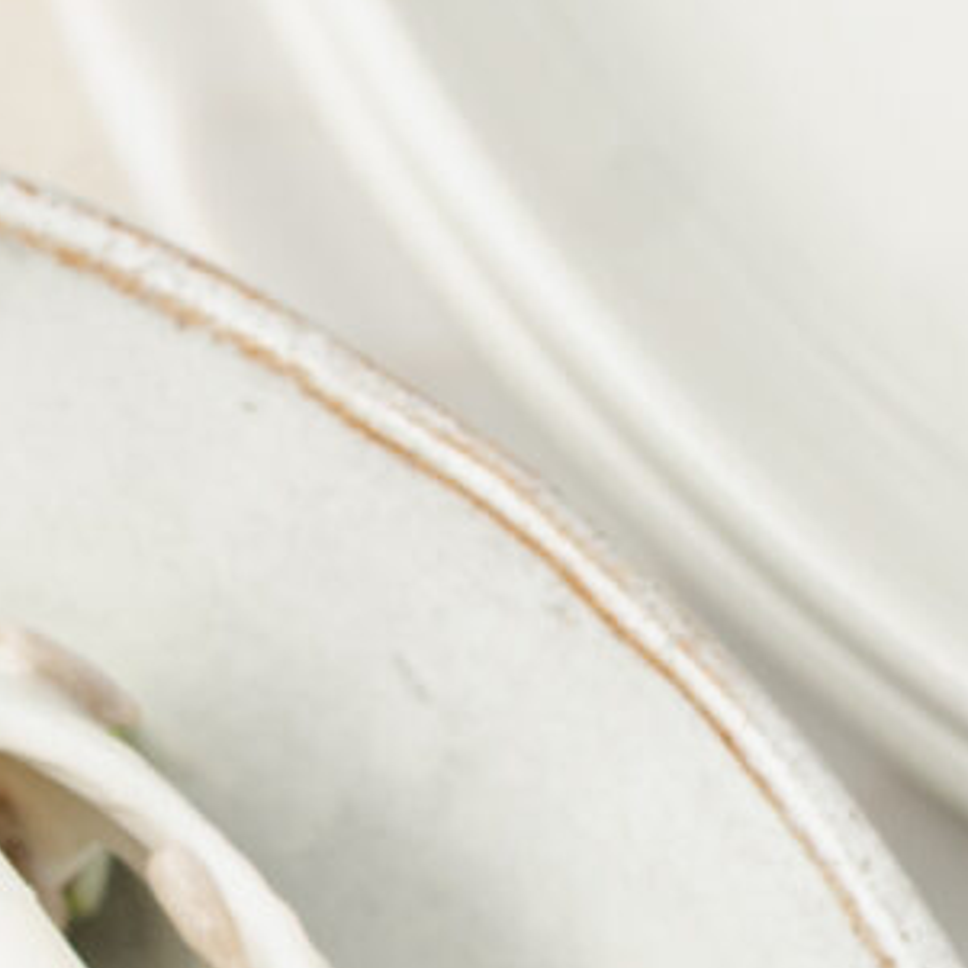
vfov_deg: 4.7
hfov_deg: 4.8
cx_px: -523
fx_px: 11421
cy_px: 2434
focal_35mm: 361
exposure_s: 1/25
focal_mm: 50
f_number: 5.6
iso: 320
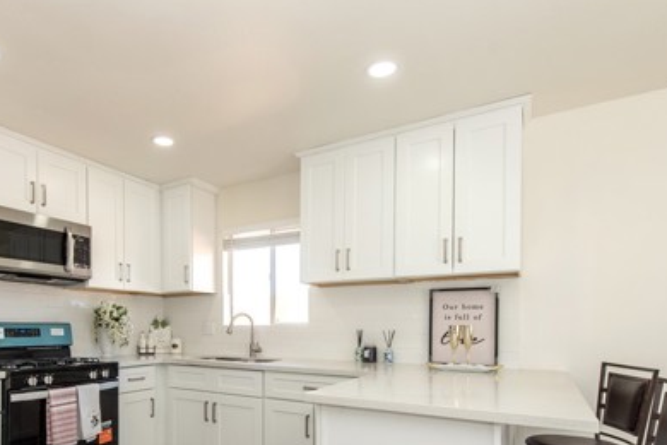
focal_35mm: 23
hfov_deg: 74.9
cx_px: 255
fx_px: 426
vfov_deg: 53.3
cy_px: 317
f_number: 5.6
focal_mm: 14
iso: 320
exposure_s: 1/125
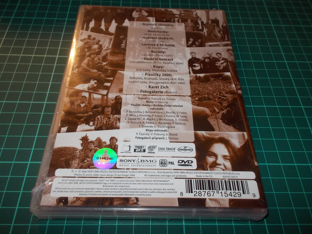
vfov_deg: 46.8
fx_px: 270
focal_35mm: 30
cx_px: 160
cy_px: 118
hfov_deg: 60.0
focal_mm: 4.1
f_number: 3.3
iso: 200
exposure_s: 1/30
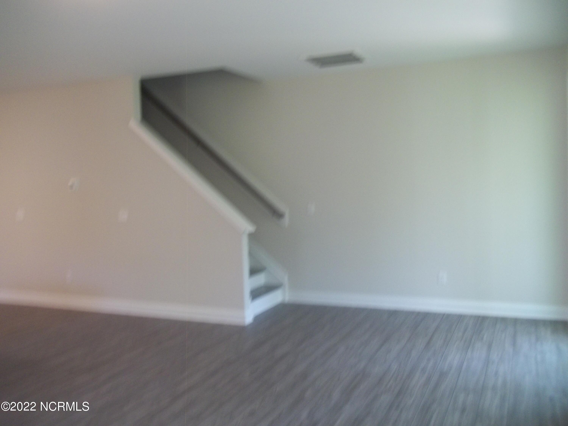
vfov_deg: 44.2
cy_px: 213
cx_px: 284
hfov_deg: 56.8
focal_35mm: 32
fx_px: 525
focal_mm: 5.7
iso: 160
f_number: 2.9
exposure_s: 1/40
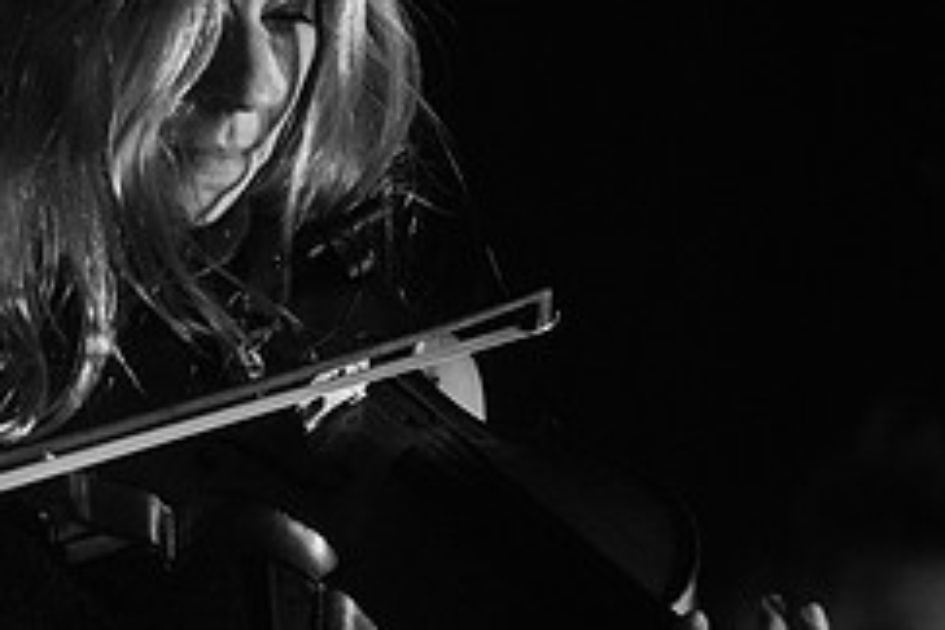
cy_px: 399
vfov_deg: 4.0
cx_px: 124
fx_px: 9082
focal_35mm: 346
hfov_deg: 5.9
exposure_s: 1/250
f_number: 3.2
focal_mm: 145
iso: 2000
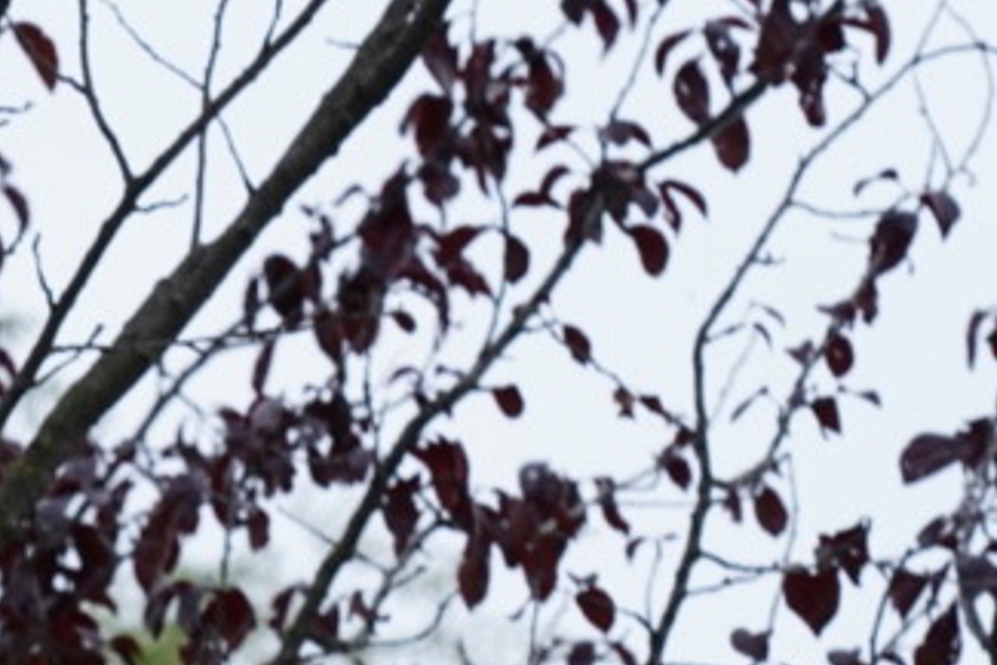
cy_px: 1148
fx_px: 11332
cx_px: -267
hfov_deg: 5.0
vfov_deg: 3.3
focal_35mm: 409
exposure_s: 1/250
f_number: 8
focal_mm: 104
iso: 320
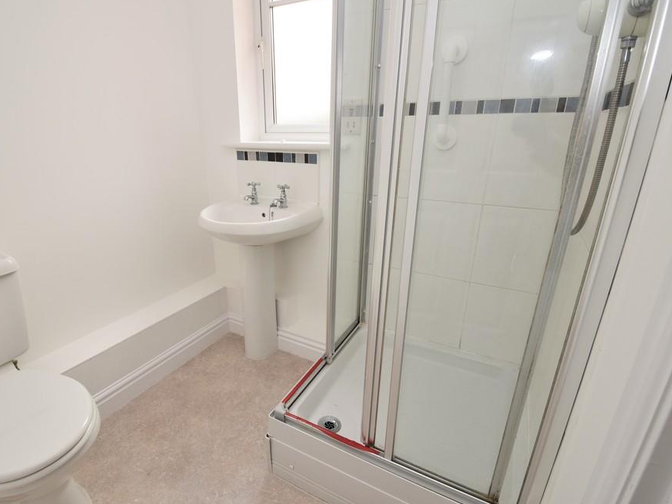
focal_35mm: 17
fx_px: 330
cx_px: 307
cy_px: 248
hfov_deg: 90.8
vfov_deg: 74.7
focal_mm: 10
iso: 560
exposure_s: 1/125
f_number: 5.6
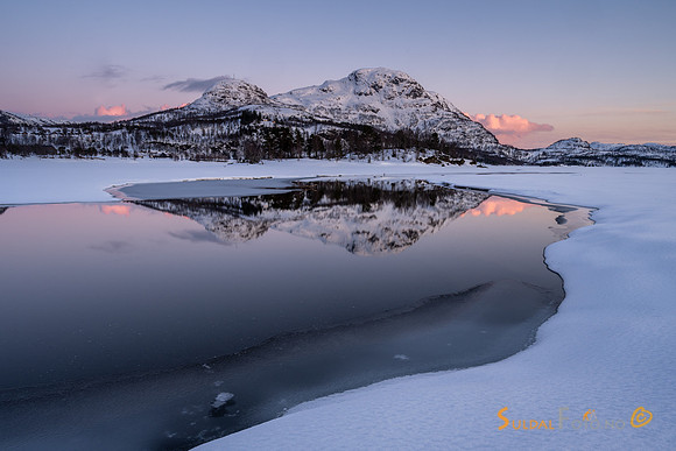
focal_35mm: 27
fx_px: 507
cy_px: 226
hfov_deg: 67.4
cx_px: 338
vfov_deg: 48.0
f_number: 11
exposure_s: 1/6
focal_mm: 27
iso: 100
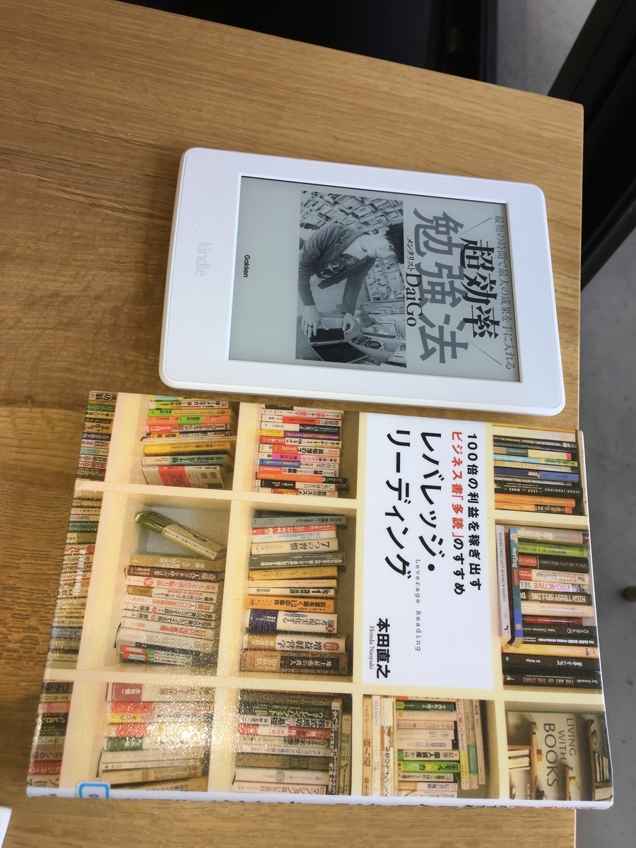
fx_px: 710
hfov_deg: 48.2
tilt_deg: -67.0
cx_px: 318
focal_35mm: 29
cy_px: 424
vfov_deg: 61.7
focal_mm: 4.15
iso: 25
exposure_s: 1/168
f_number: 2.2
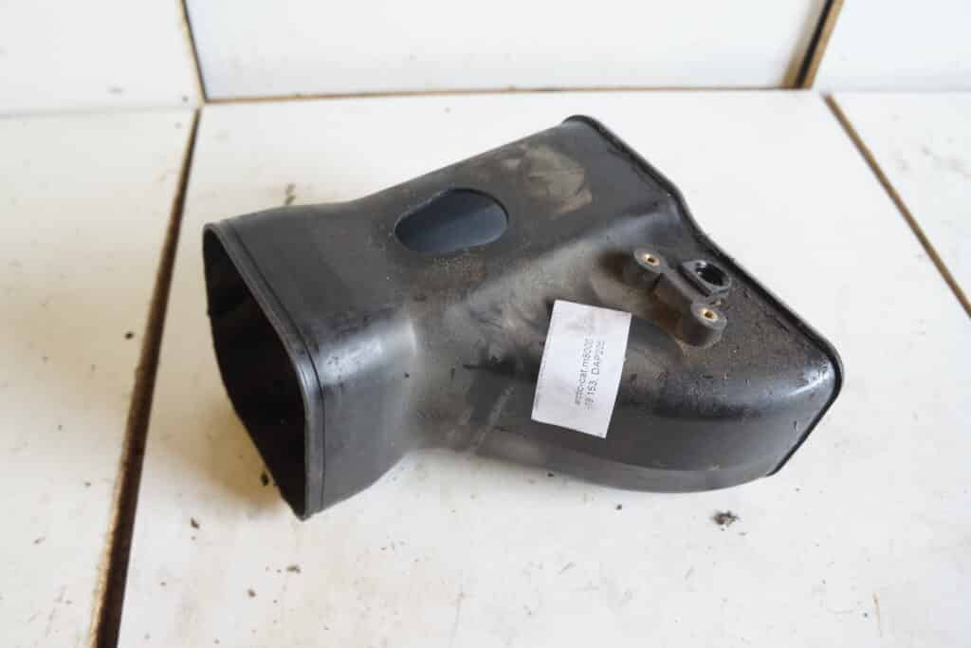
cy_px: 324
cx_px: 486
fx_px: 728
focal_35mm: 27
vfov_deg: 47.9
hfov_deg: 67.4
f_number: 4
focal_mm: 18
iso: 500
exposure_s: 1/60
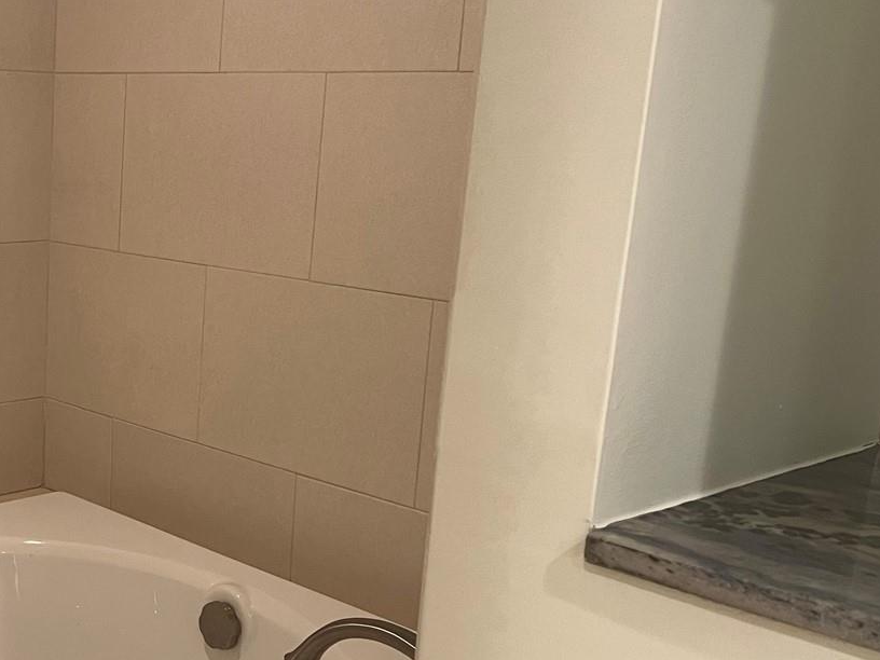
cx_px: 50
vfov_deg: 28.4
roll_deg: -1.3
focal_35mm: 51
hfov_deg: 34.8
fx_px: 1297
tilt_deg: -13.6
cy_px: 420
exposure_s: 1/60
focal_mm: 5.7
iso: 160
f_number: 1.5
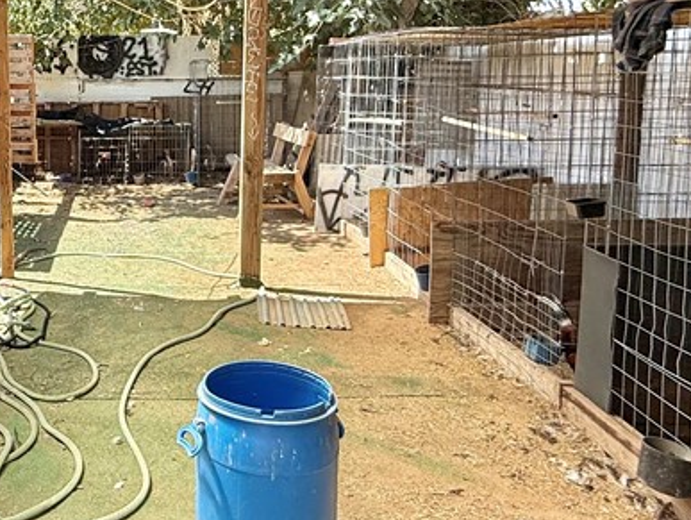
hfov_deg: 45.1
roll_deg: +0.6
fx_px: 739
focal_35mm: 37
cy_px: 163
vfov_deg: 38.2
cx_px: 59
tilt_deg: -6.3
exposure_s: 1/403
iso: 50
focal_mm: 2.22
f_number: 2.2
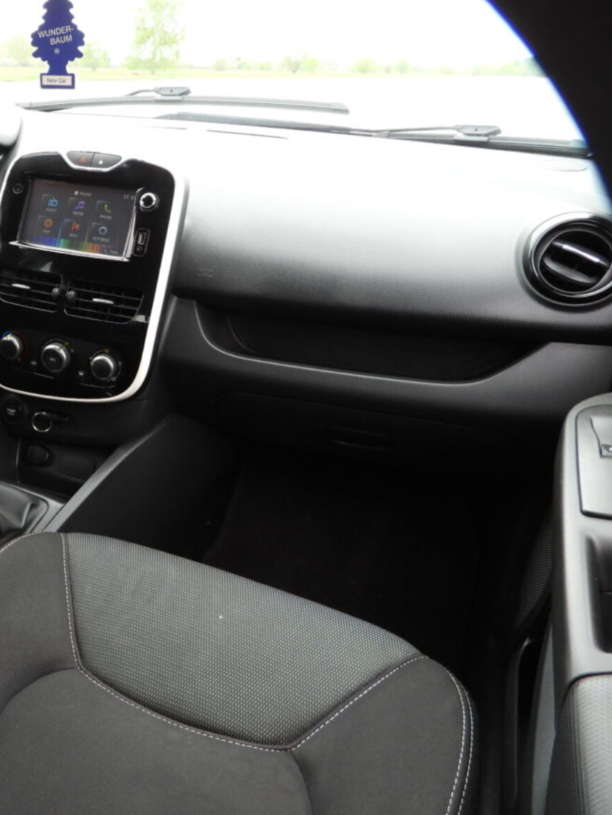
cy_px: 402
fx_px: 778
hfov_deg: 39.8
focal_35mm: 33
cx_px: 60
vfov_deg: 55.3
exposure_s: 1/30
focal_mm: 4.3
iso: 100
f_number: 2.8
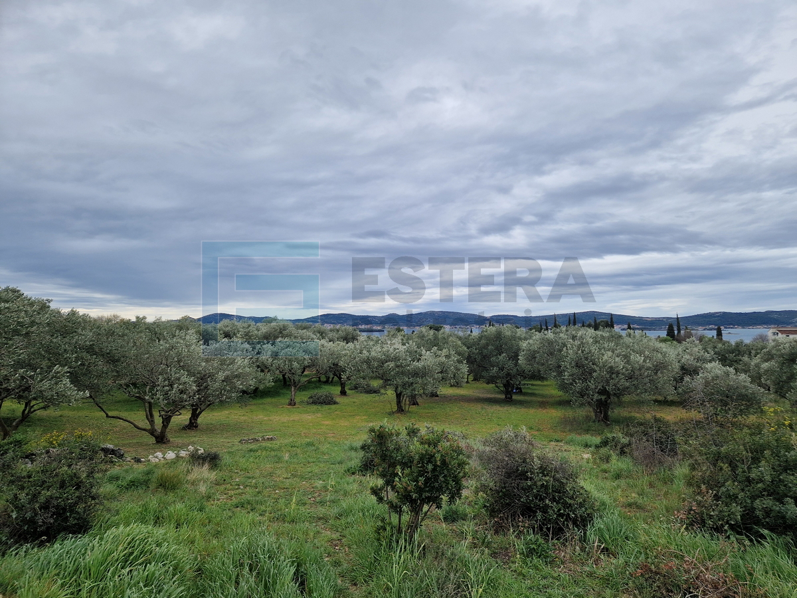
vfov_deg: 58.9
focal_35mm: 23
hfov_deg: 73.9
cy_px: 299
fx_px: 530
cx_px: 398
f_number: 1.8
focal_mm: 5.4
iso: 50
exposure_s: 1/1252
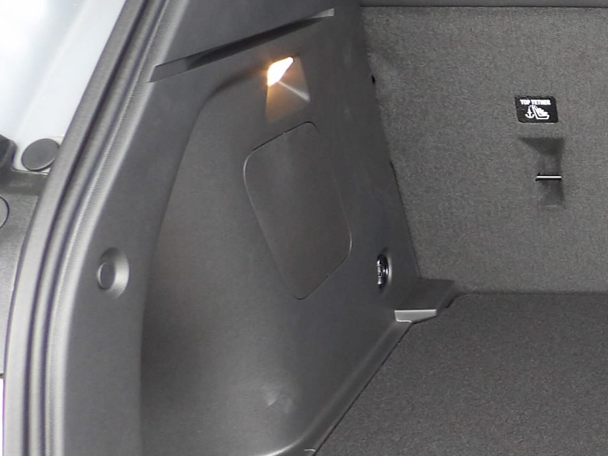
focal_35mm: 67
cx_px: 810
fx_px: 1177
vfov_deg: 21.9
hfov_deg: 24.8
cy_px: 233
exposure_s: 1/33
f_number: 3.2
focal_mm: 4.3
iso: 131
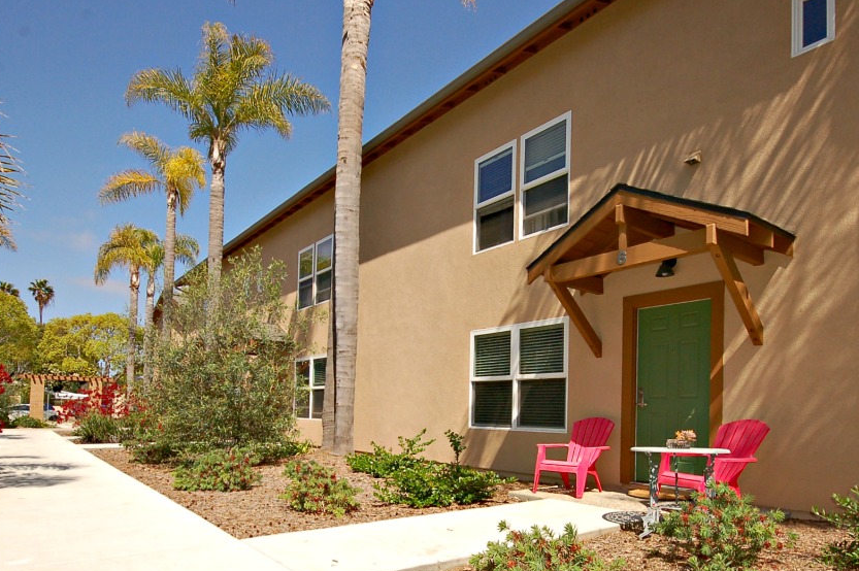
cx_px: 368
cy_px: 333
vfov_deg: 66.8
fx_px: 429
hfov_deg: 89.5
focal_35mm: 18
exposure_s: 1/500
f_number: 11
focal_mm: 10
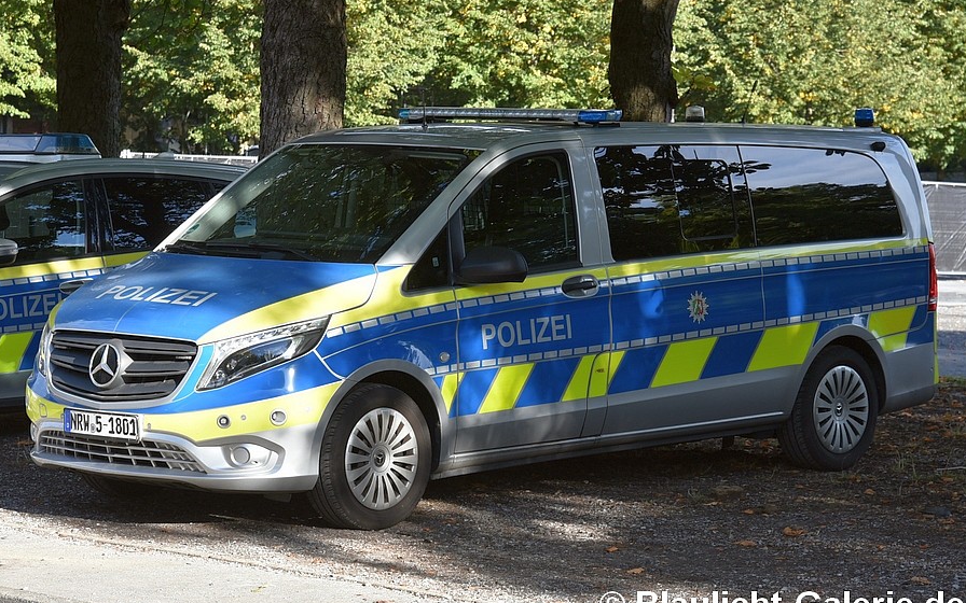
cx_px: 483
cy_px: 299
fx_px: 2290
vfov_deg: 15.0
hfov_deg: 23.8
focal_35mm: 87
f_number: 8
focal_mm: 85
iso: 400
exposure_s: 1/250
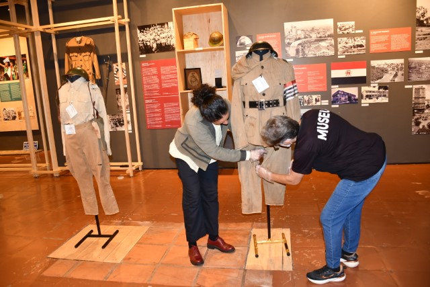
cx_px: 215
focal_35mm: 27
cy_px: 144
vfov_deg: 48.0
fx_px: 323
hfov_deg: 67.4
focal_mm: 18
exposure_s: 1/60
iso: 640
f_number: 3.5
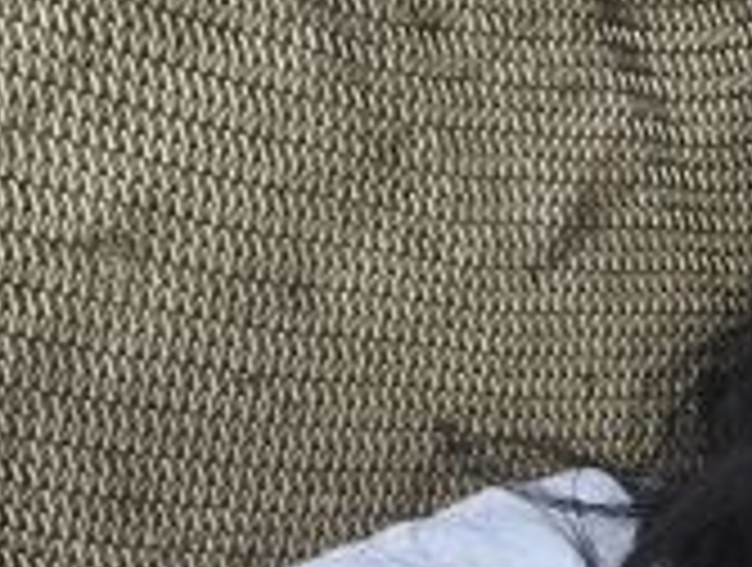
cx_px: 964
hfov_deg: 24.4
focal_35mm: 70
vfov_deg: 20.8
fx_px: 1524
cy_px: 459
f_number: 2.2
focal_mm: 2.24
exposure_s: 1/50
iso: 125
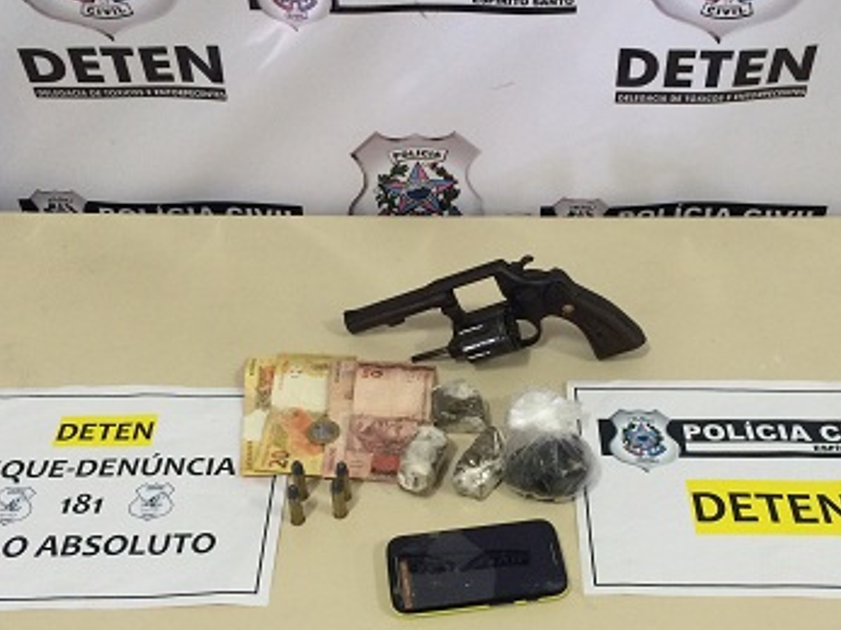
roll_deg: +0.1
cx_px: 475
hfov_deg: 45.7
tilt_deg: -43.2
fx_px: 996
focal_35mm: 41
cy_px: 359
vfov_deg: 35.1
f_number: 2.2
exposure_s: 1/30
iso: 160
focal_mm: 4.15
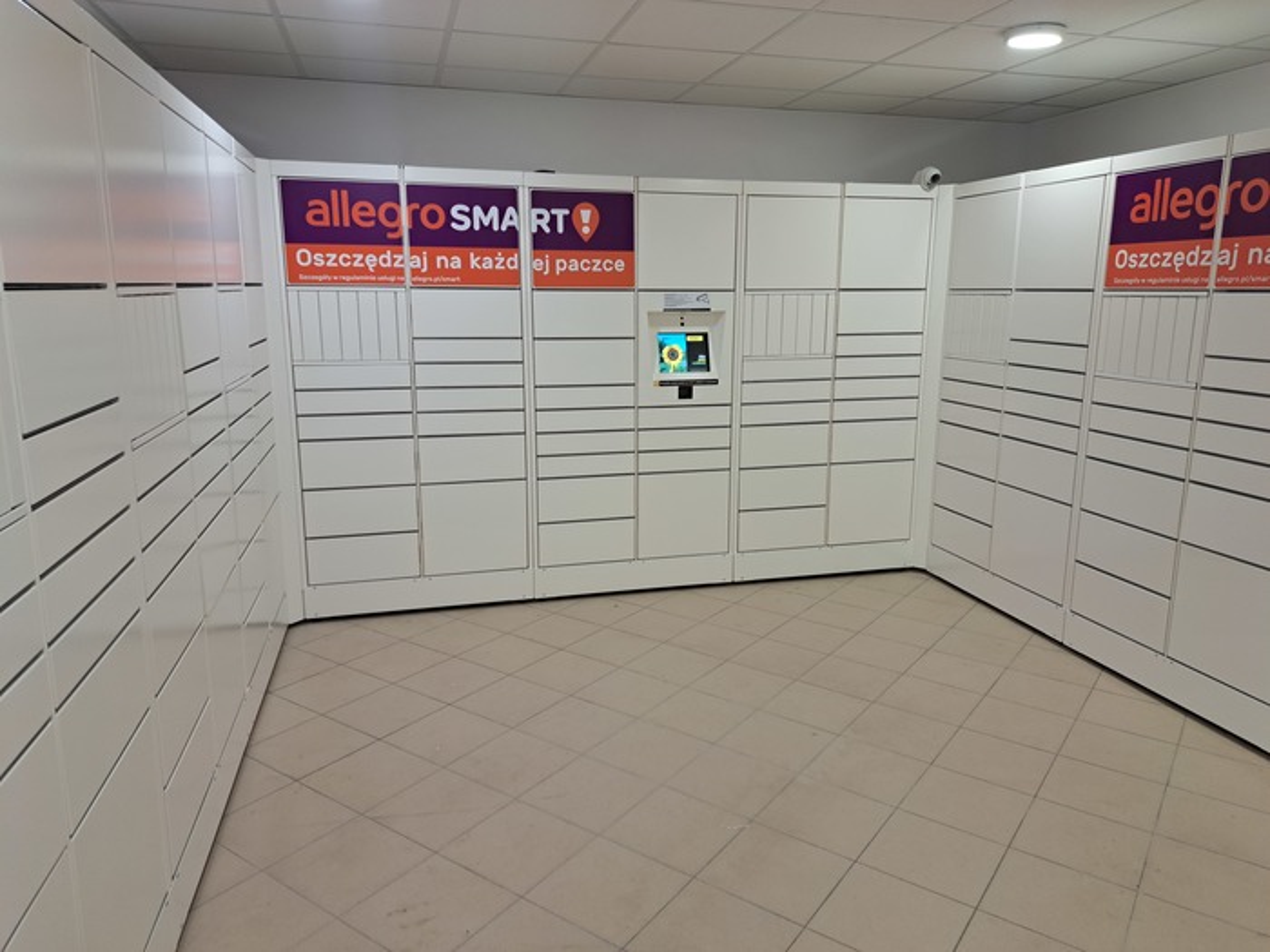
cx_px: 635
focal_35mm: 24
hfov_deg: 71.6
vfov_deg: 56.8
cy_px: 476
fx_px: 881
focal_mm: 5.23
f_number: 1.8
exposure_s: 1/50
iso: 80
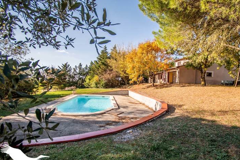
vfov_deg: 70.3
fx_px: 113
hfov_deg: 93.2
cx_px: 128
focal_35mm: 17
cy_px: 86
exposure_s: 1/1000
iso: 200
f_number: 4.5
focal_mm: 10
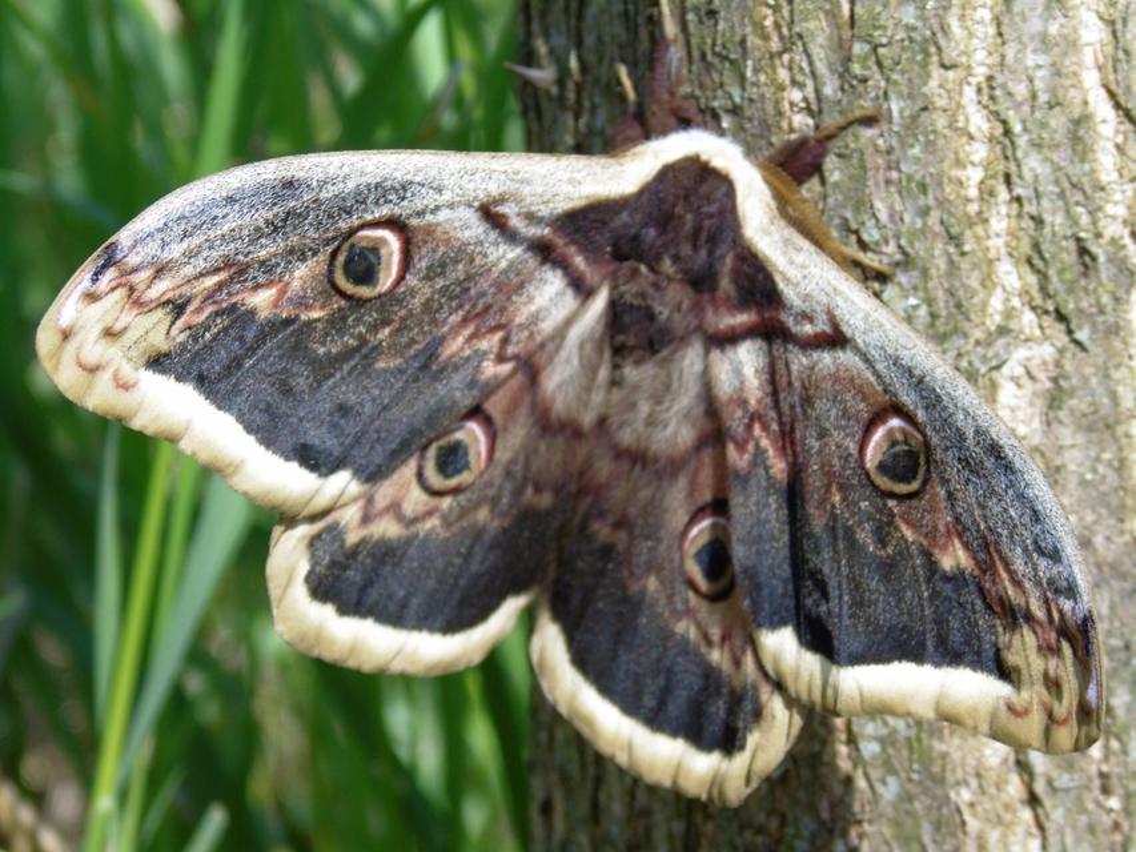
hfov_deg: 12.0
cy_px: 426
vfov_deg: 9.0
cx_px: 568
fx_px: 5416
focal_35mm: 165
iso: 100
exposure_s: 1/200
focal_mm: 30.2
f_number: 5.3
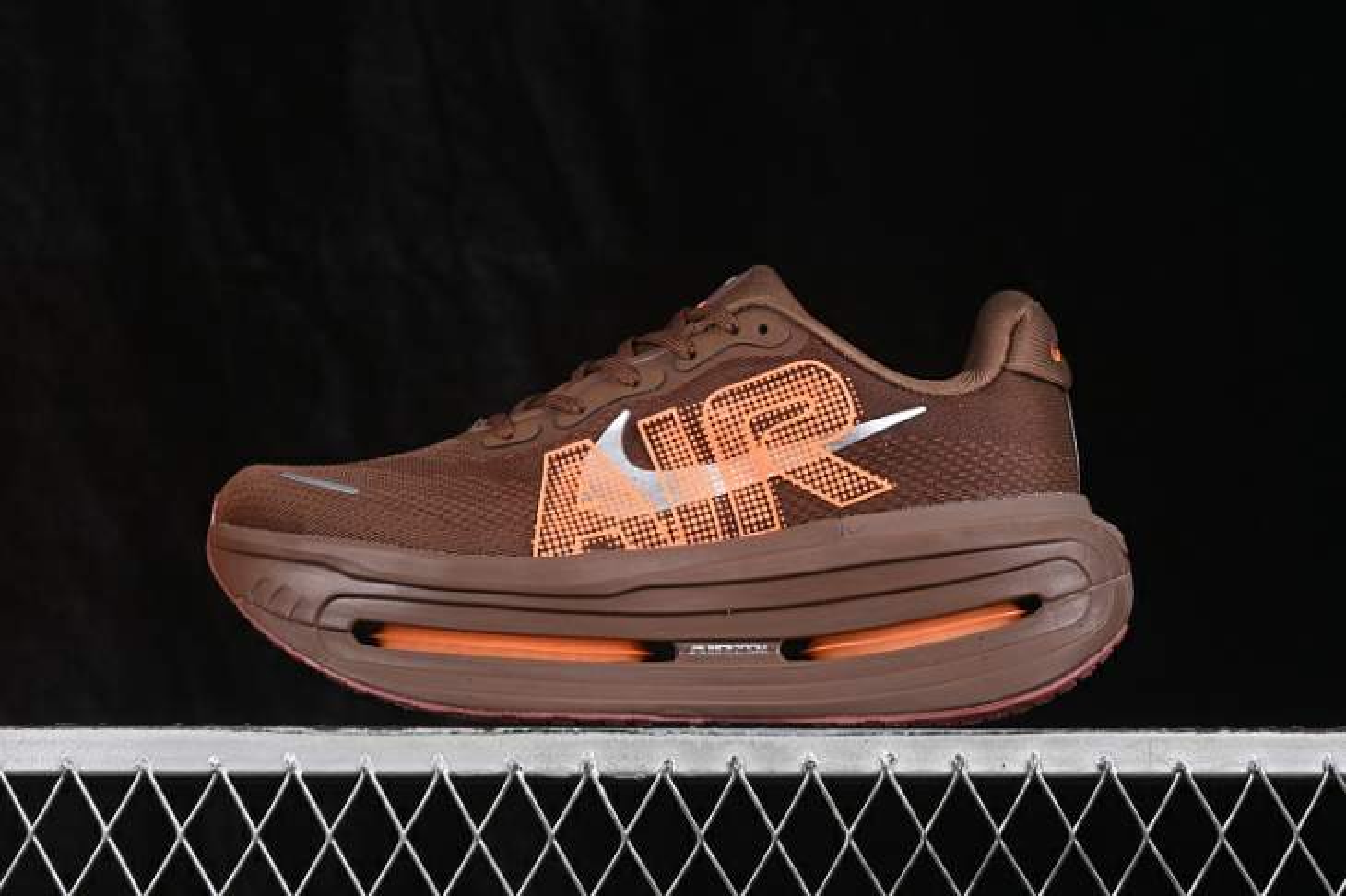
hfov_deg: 27.0
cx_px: 673
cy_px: 448
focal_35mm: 75
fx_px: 2803
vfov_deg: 18.2
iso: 160
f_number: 6.3
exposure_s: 1/60
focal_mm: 50
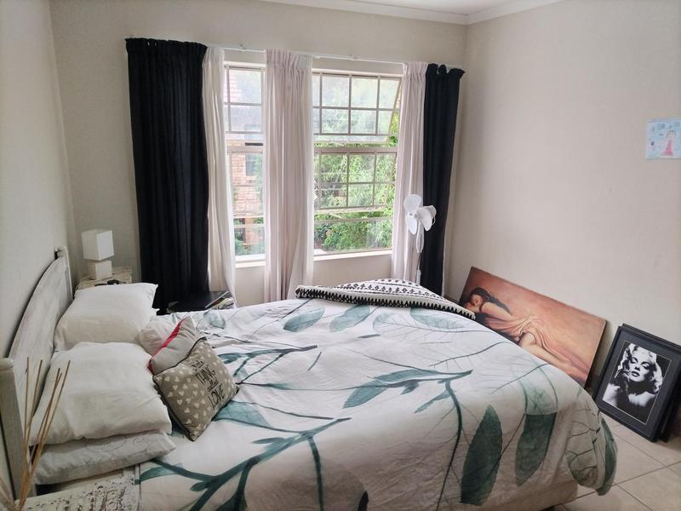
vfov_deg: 53.1
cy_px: 256
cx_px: 340
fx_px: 511
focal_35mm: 26
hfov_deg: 67.3
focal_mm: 4.7
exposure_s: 1/100
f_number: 1.8
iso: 784
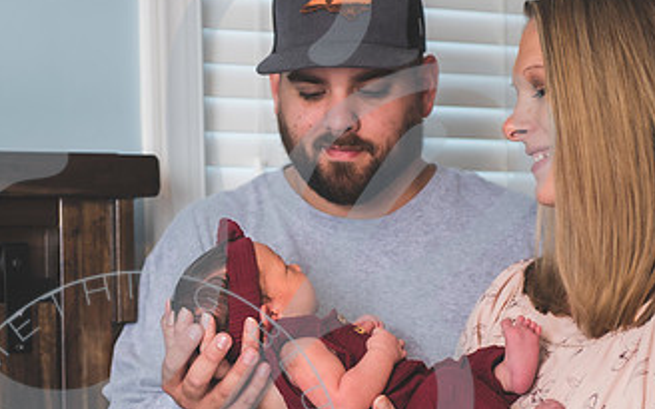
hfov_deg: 16.5
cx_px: 240
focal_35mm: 126
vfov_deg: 10.4
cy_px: 308
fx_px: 2249
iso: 100
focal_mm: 70
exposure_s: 1/100
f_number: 2.8
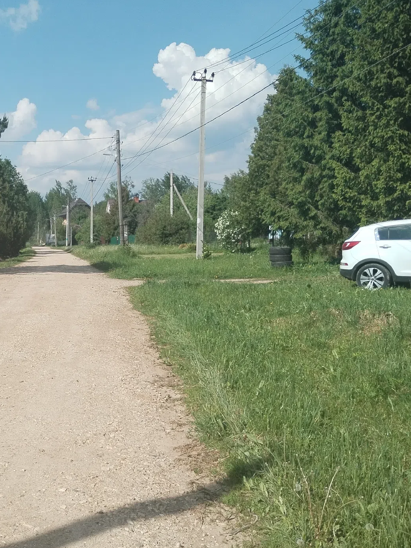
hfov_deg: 31.0
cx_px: 57
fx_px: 712
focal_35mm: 45
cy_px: 285
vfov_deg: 42.1
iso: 100
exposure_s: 1/1465
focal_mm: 4.75
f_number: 1.8
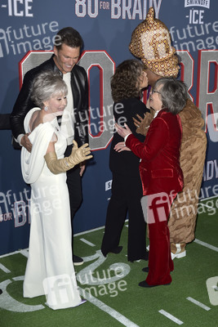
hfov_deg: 27.0
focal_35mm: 50
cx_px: 109
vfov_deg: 39.6
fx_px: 454
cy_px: 164
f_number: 6.3
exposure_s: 1/250
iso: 400
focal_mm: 50
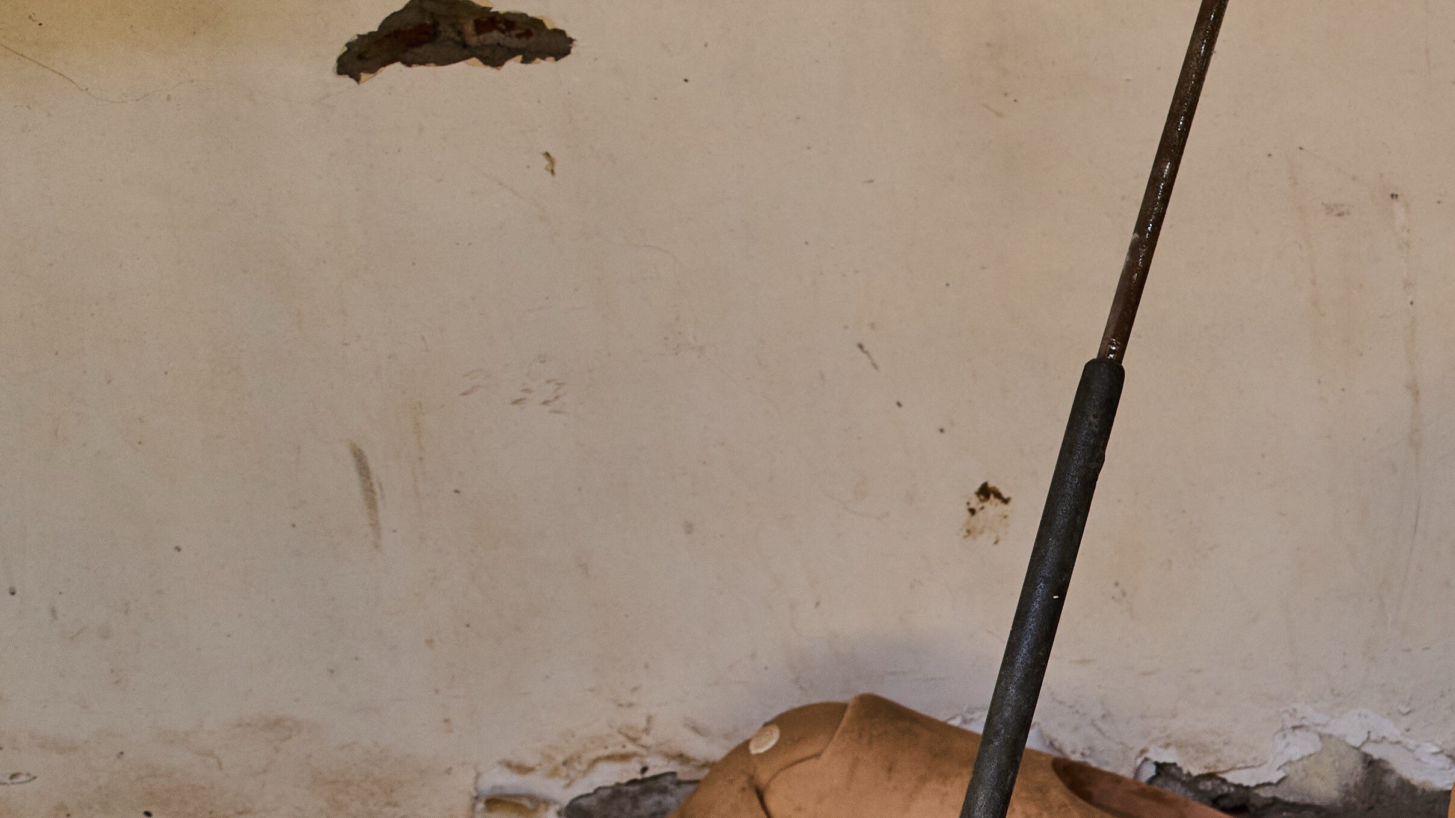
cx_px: 2431
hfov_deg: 14.8
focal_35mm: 131
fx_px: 5054
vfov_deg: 9.0
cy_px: 1290
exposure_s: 1/320
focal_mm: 35
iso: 400
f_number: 4.5
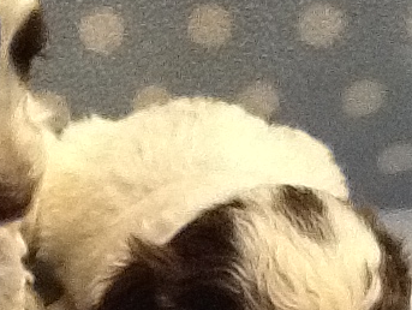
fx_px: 1465
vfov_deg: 12.0
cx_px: 28
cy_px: 290
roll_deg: +0.2
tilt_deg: -26.3
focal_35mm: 123
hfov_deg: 15.8
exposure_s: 1/30
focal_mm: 2.03
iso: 250
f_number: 2.4
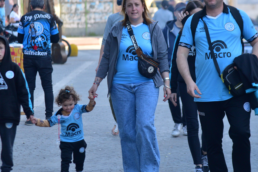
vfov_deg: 6.7
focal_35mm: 204
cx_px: 128
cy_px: 81
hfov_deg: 10.1
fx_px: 1462
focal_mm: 120
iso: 800
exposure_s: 1/640
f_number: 4
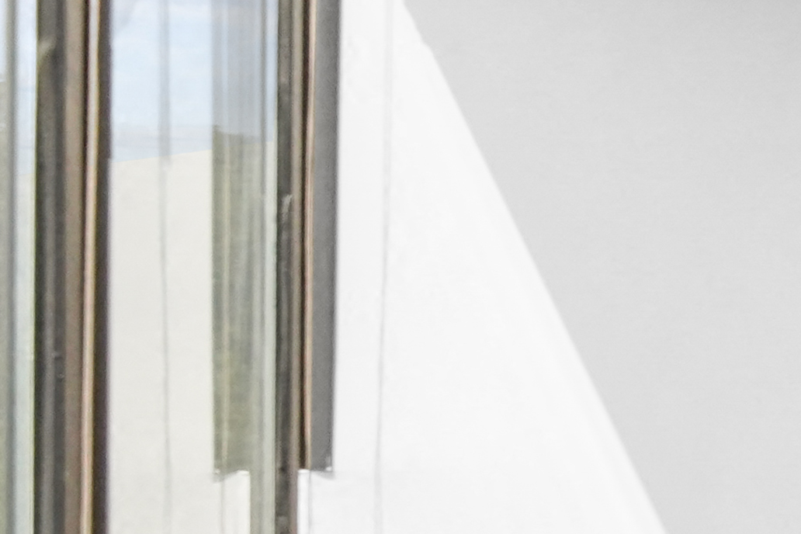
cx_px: 1935
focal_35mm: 93
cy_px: 583
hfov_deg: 14.4
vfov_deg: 14.4
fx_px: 2069
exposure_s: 1/13
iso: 2000
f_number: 9
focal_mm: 16
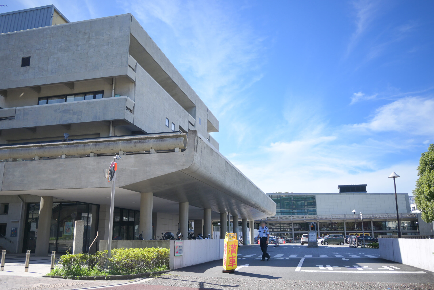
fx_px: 380
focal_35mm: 32
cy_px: 145
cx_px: 217
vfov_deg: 41.7
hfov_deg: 59.5
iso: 100
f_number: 4
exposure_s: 1/640
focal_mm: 21
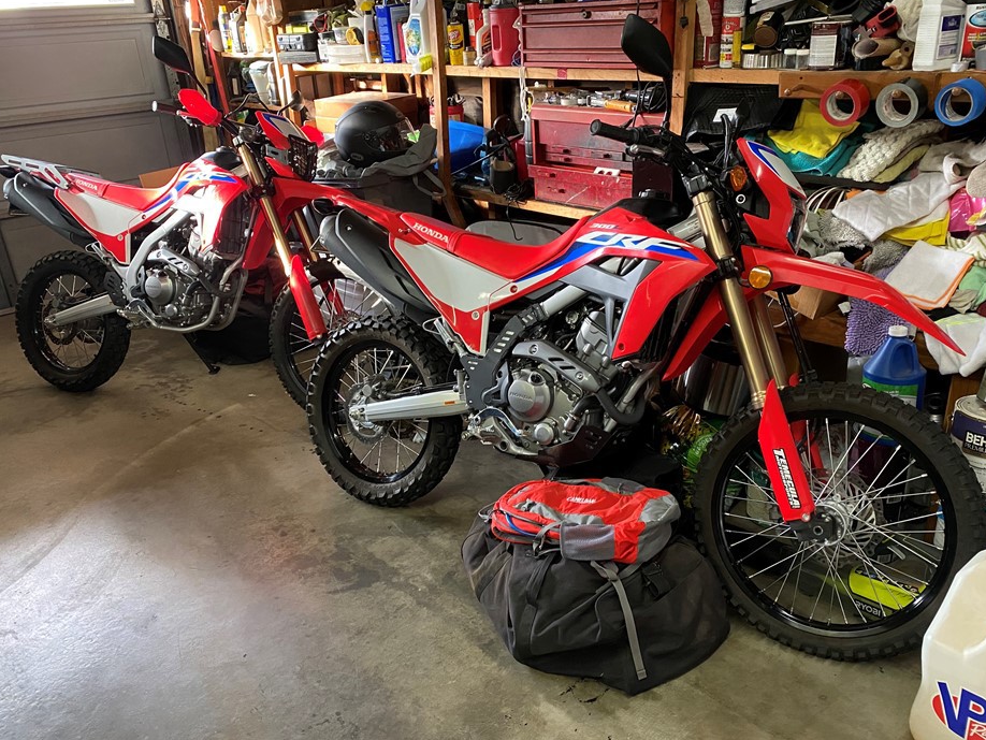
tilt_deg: -25.5
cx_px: 498
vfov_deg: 48.2
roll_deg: +4.5
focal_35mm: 29
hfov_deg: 61.6
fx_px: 826
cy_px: 397
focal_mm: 4.25
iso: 400
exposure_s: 1/40
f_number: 1.8
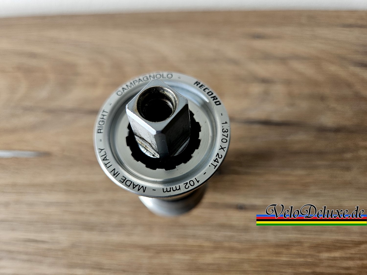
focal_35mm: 23
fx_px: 244
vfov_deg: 58.9
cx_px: 184
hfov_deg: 73.9
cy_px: 138
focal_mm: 5.4
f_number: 1.8
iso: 80
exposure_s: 1/180
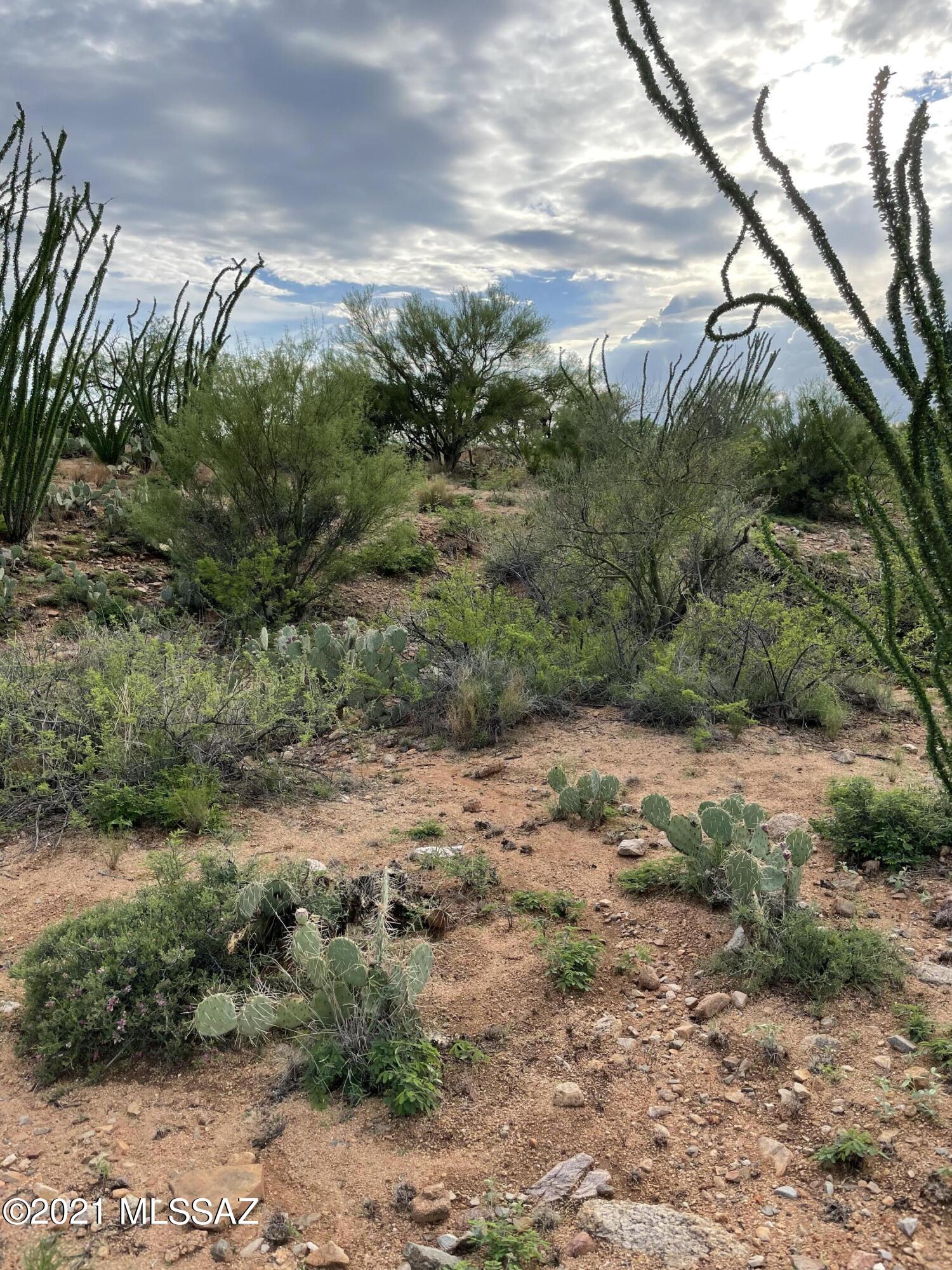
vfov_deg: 67.3
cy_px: 635
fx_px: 953
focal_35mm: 26
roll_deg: +0.6
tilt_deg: -9.1
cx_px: 476
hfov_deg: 53.1
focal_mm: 4.2
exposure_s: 1/2304
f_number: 1.6
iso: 32
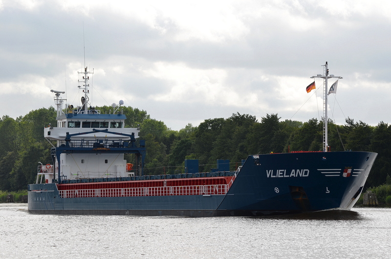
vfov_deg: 7.5
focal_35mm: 183
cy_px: 130
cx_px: 196
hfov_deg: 11.3
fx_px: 1984
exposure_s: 1/320
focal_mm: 122
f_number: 9
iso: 100
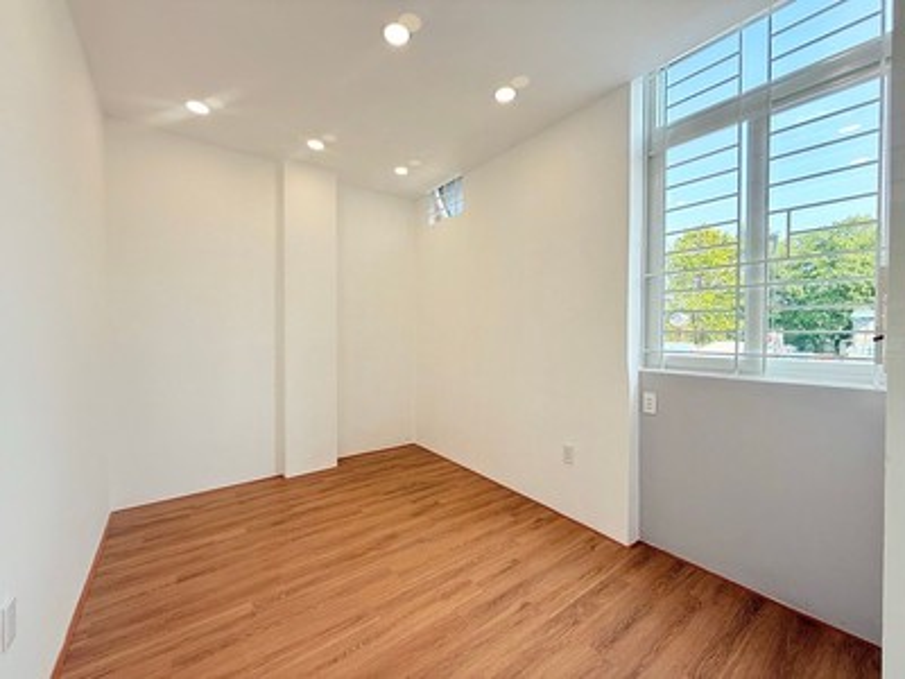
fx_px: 366
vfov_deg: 85.7
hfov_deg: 102.1
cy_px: 340
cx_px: 452
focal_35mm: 14
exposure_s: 1/216
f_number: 2.2
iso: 50
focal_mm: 2.22
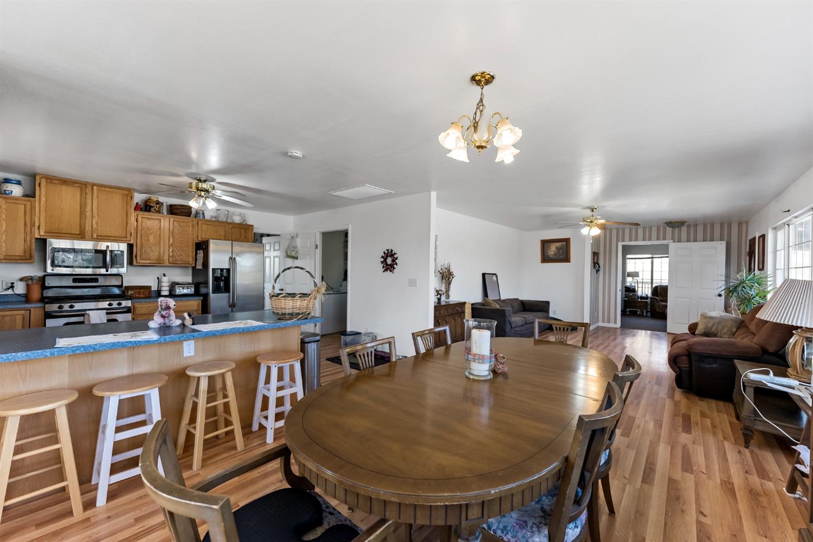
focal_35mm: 14
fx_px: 316
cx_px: 406
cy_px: 271
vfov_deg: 81.2
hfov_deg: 104.3
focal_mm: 14
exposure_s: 1/160
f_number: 4
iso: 500
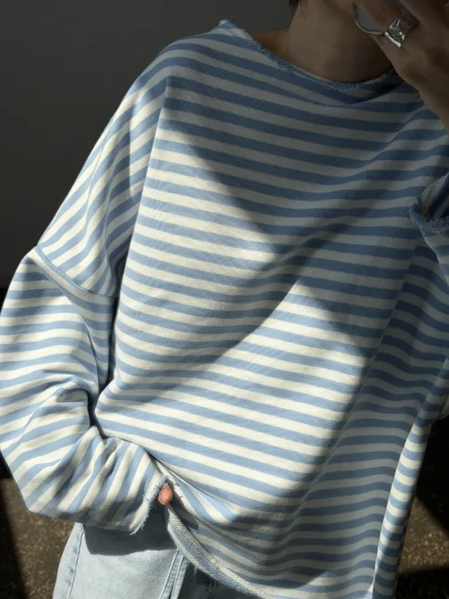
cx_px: 224
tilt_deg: -33.4
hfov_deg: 30.3
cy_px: 300
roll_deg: -12.4
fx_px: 830
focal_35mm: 48
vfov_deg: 39.7
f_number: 1.78
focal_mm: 6.76
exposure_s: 1/8772
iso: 64
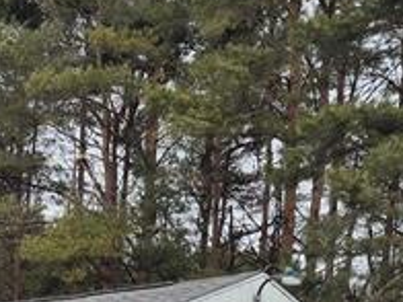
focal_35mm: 120
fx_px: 1397
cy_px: 532
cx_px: -107
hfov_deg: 15.7
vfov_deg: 11.5
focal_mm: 5.4
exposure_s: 1/219
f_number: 1.8
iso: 25
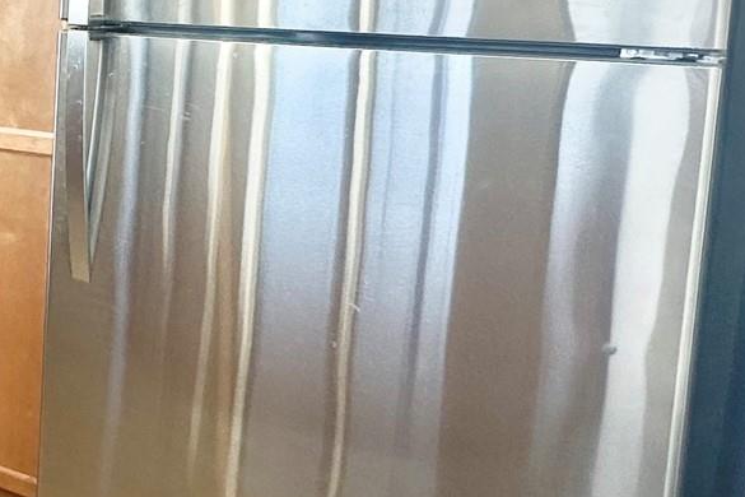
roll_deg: -0.9
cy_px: 59
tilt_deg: -6.8
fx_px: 1055
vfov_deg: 25.7
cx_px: -409
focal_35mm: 51
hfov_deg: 26.4
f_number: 2.2
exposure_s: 1/317
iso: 40
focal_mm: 2.22
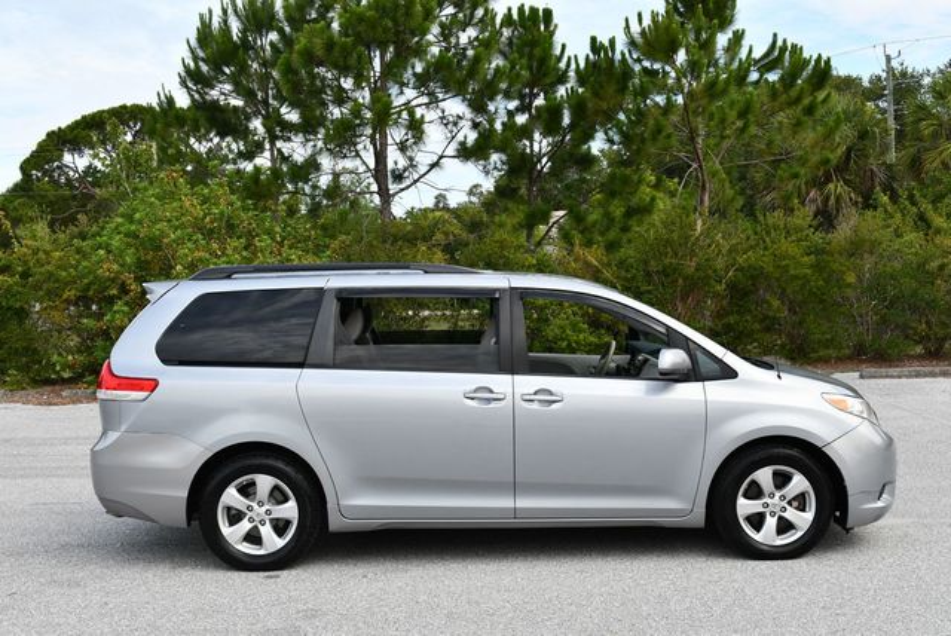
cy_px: 318
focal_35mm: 44
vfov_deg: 30.6
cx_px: 476
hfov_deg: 44.5
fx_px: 1163
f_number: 8
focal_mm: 22
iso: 200
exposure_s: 1/250
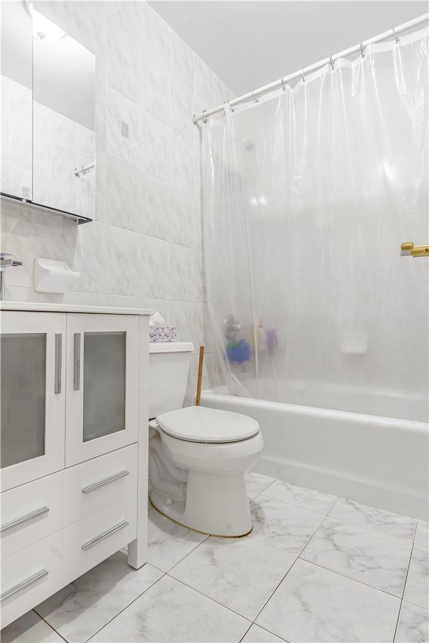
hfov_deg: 64.6
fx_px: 340
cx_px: 214
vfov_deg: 86.9
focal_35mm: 19
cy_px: 322
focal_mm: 19
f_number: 8
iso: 400
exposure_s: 1/2.5
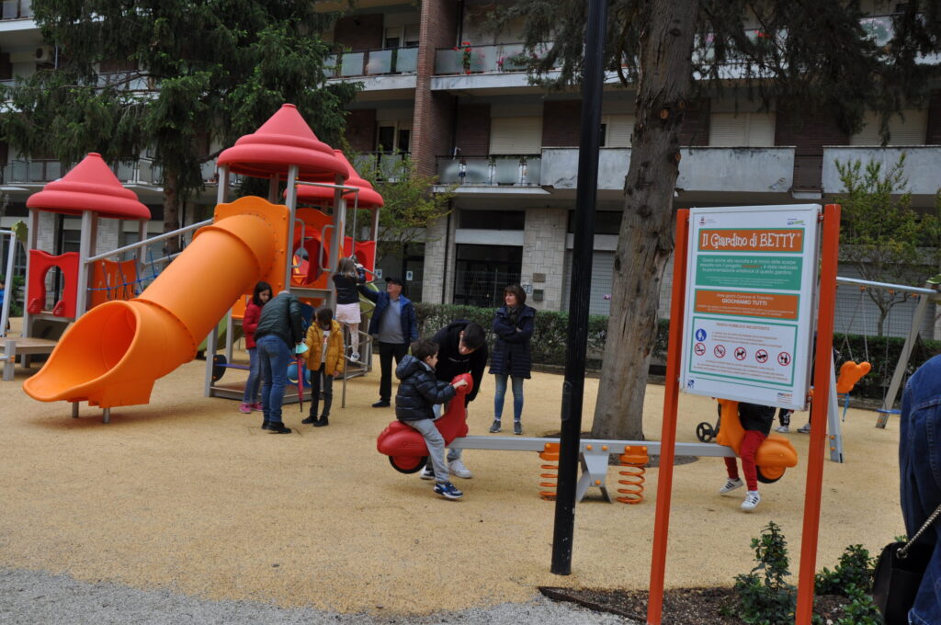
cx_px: 470
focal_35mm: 32
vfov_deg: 41.6
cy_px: 312
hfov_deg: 59.6
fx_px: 822
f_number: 8
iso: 200
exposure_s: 1/250
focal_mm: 21
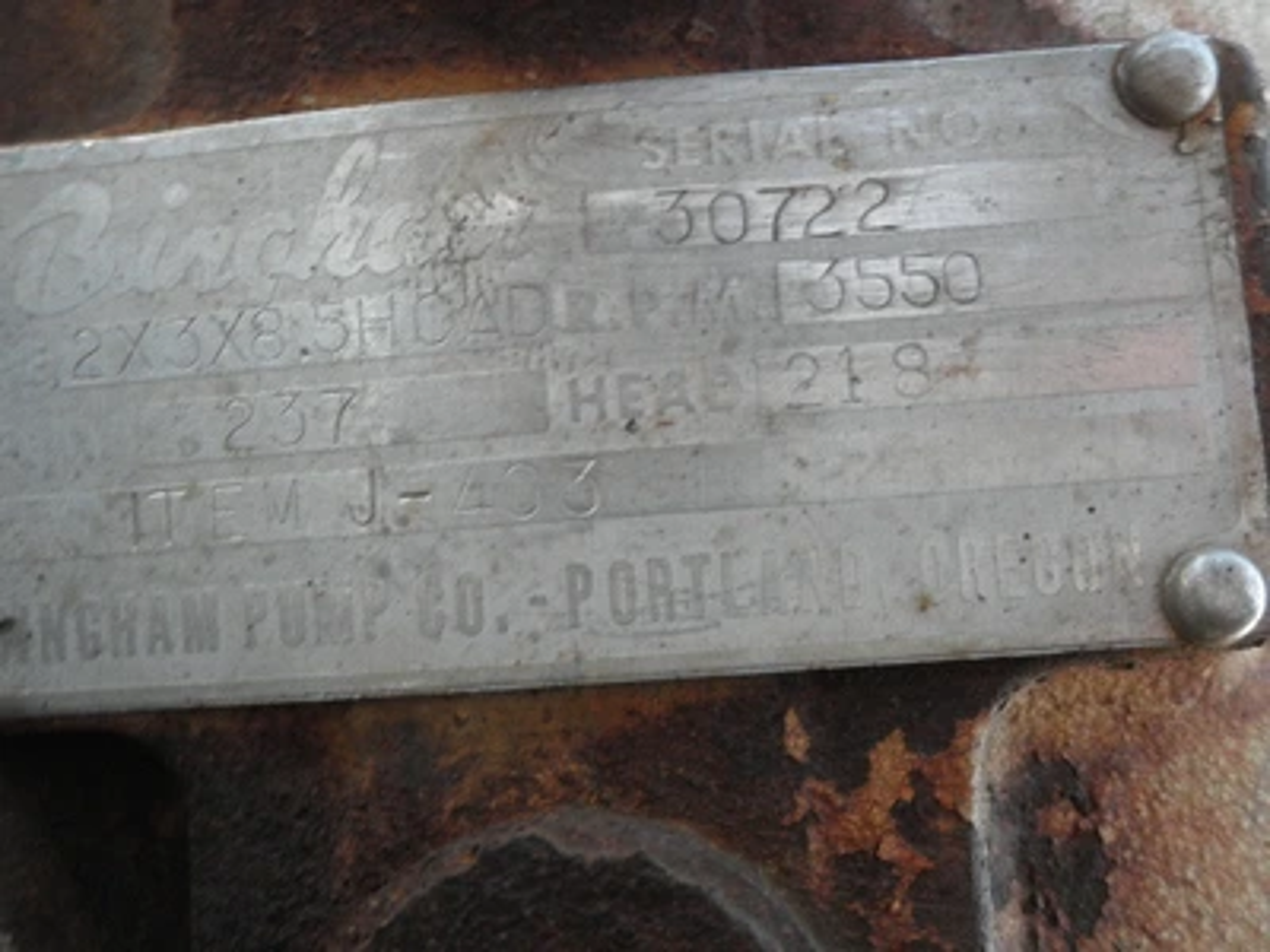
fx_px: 1284
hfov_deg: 52.6
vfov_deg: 40.7
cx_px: 635
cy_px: 476
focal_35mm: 35
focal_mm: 6.1
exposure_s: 1/60
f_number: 3.2
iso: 160
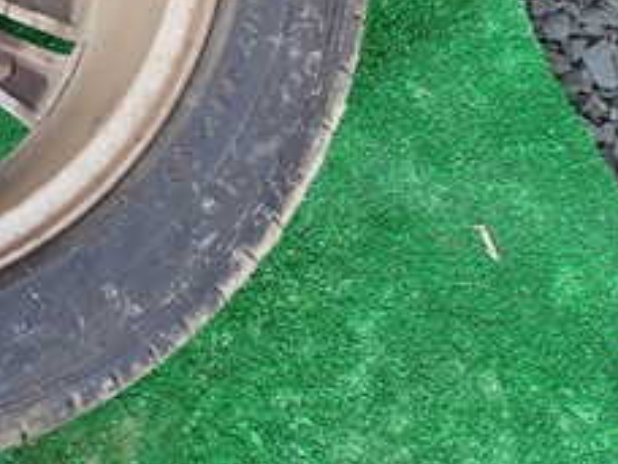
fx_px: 1410
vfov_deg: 18.0
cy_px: -54
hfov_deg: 22.2
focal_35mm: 79
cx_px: -187
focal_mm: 5.4
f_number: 2.3
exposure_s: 1/125
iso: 160
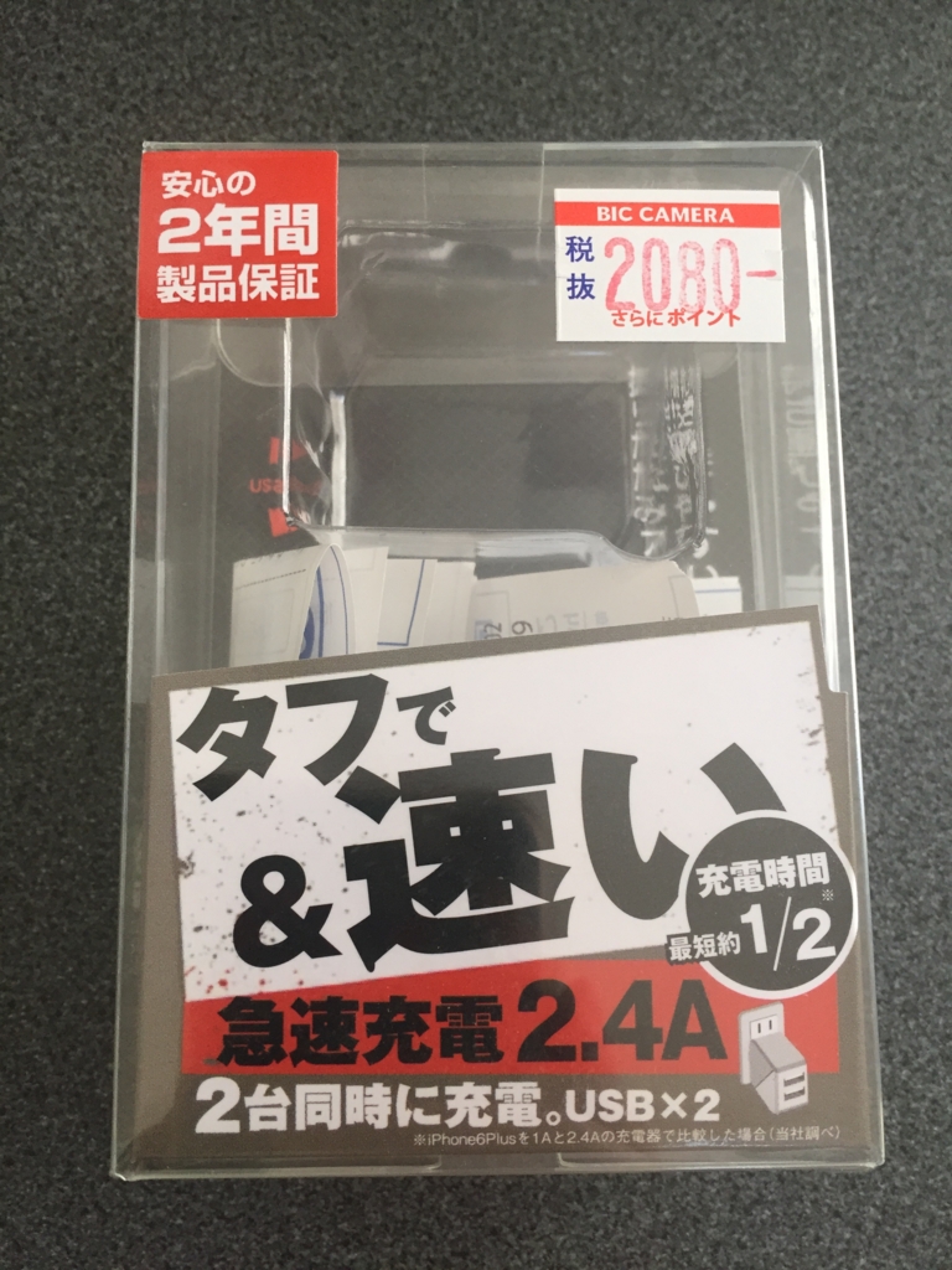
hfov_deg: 48.2
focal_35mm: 29
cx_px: 476
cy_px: 635
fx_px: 1063
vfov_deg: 61.7
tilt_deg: -81.0
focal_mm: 4.15
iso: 40
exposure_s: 1/30
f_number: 2.2
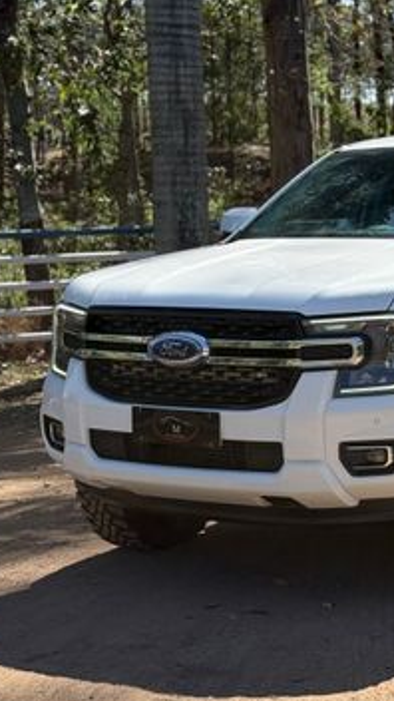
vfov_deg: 30.2
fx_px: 1300
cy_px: 350
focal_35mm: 70
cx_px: 438
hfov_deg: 16.7
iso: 64
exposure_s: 1/2865
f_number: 1.78
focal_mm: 6.76
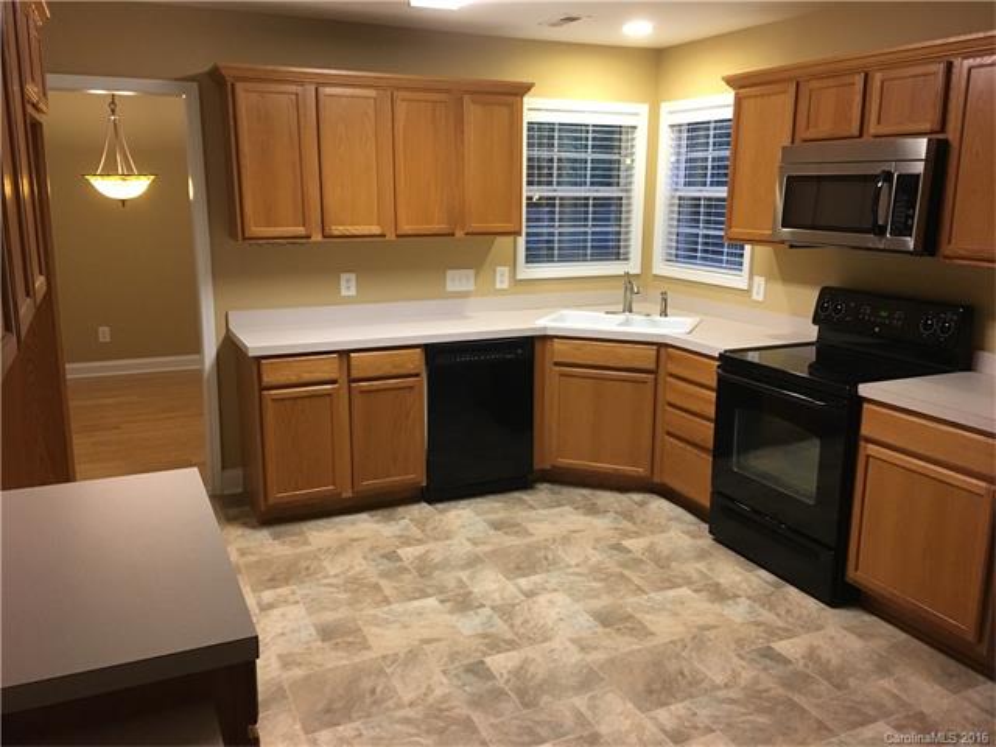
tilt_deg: -11.9
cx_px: 498
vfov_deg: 48.2
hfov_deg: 61.7
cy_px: 374
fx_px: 834
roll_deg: -1.4
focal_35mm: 29
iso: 200
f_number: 2.2
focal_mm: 4.15
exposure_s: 1/30
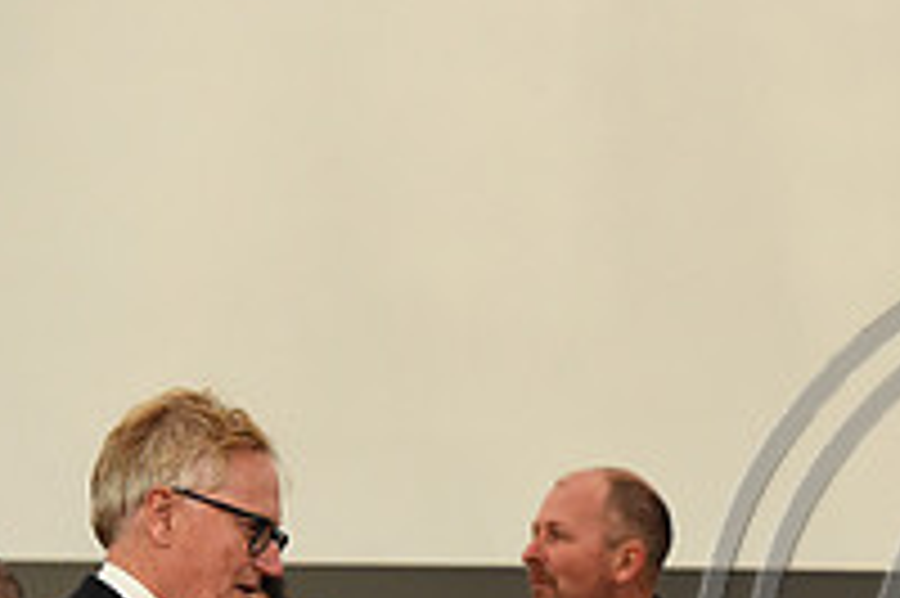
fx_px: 11615
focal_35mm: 465
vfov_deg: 2.9
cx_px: 1107
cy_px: 629
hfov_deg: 4.4
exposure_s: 1/1000
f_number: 5.6
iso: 3200
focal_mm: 160
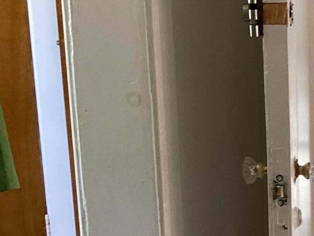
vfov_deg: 15.3
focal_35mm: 96
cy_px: 204
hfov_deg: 18.2
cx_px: 467
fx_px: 871
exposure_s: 1/60
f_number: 2.4
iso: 100
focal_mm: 3.3
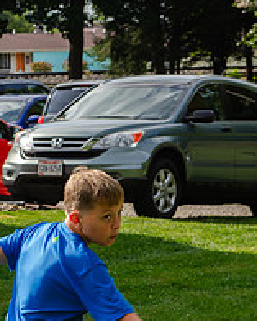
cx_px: 75
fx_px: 2451
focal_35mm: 258
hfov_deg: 6.0
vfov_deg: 7.5
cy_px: 321
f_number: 8
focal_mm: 80
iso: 125
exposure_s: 1/250
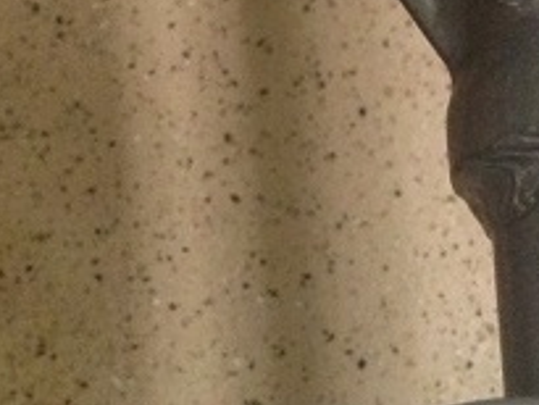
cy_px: 870
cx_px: 263
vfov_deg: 8.4
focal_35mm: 165
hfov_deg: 12.0
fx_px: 2571
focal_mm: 4.12
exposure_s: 1/20
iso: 200
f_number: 2.4
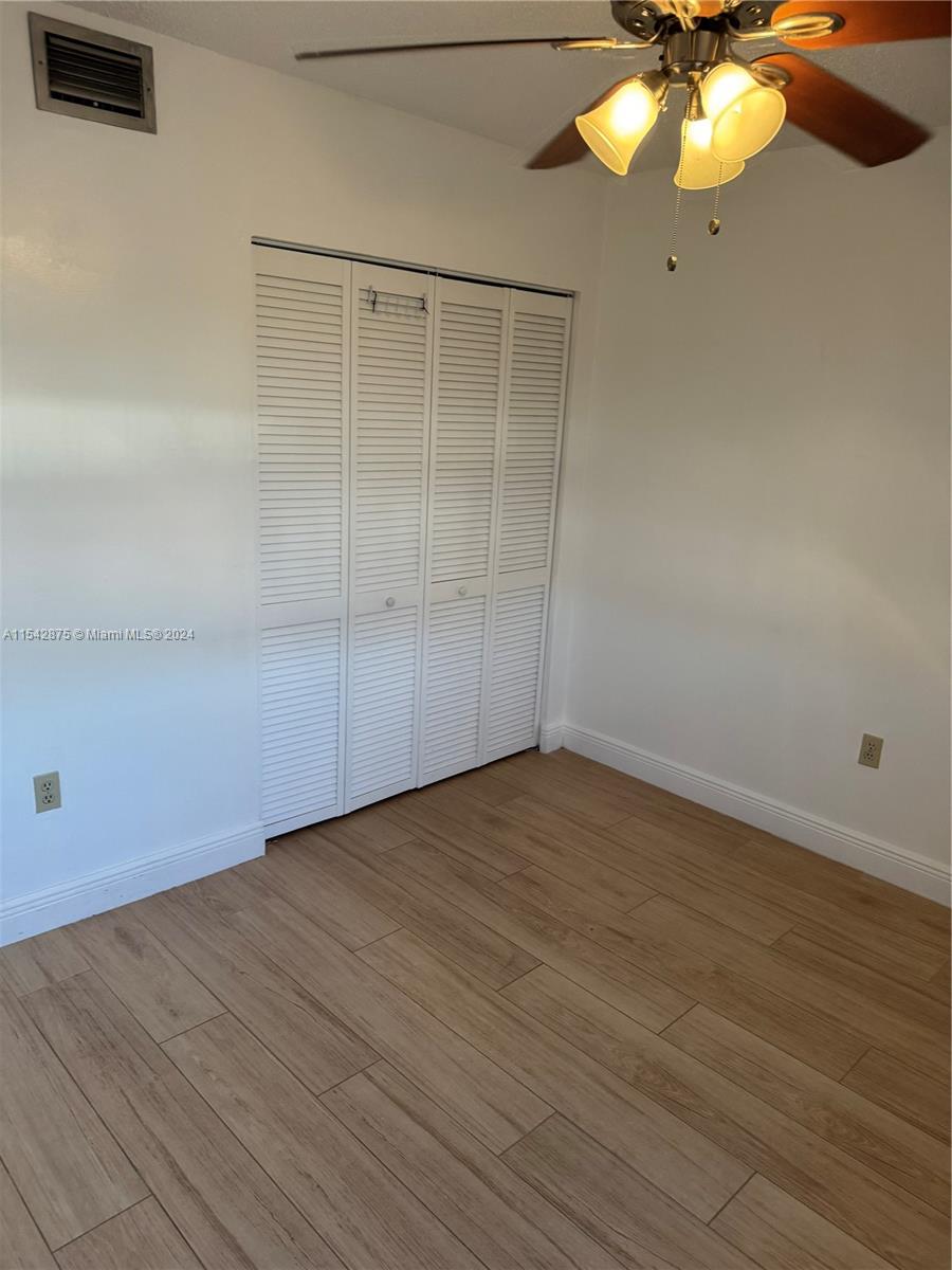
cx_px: 476
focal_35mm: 24
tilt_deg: -11.8
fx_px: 880
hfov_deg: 56.8
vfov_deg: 71.6
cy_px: 635
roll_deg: -2.1
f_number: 1.78
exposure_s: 1/120
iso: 200
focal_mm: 6.86
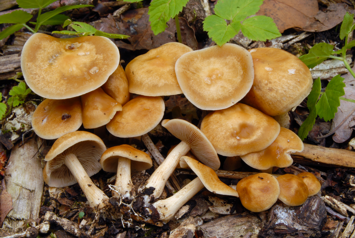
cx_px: 178
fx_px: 977
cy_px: 119
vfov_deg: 13.9
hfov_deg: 20.6
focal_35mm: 99
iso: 100
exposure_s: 1/5
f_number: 22
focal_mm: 66
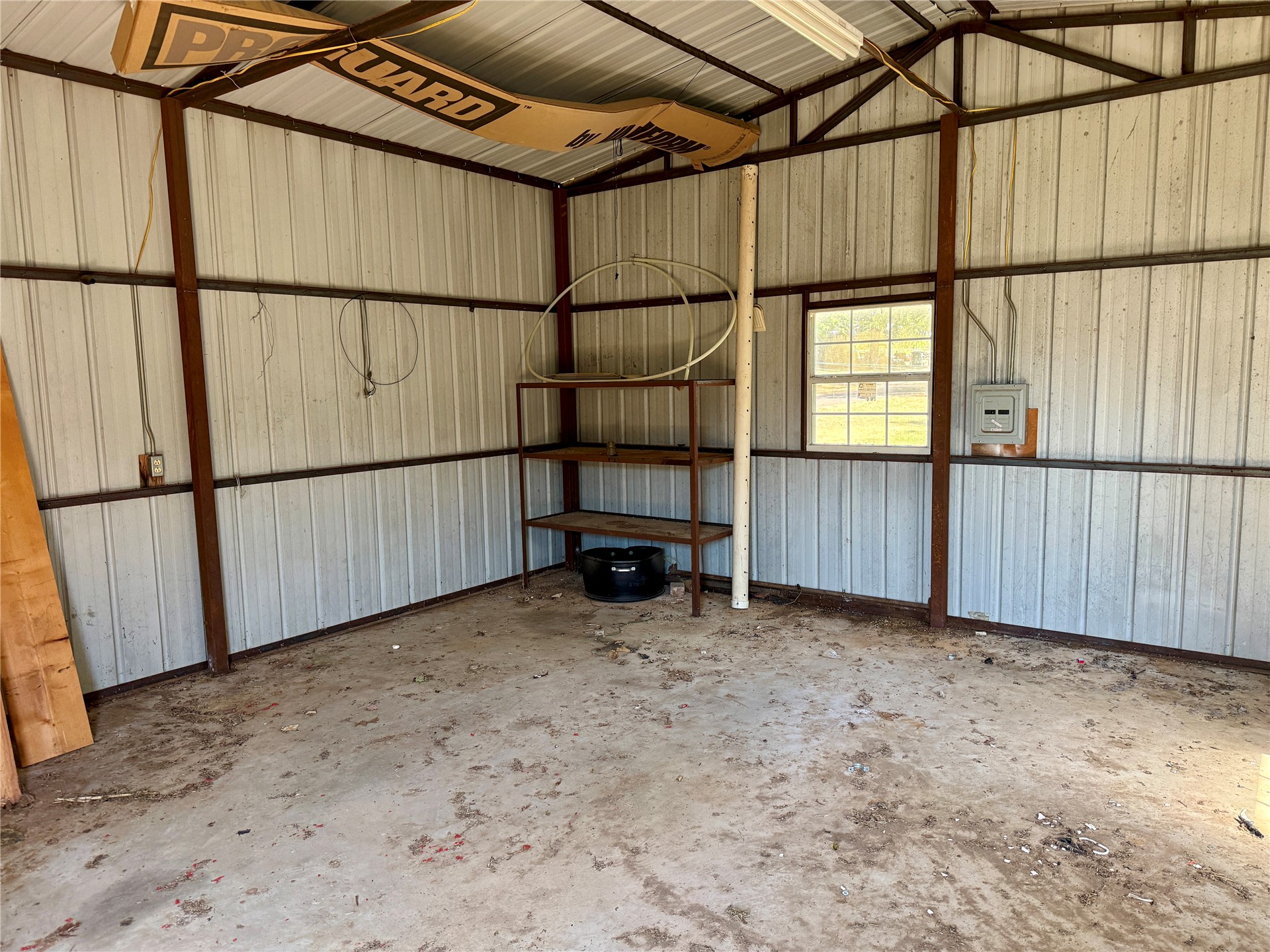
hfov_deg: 71.6
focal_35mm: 24
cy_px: 476
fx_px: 881
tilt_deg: -9.2
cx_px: 635
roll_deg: +1.4
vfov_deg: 56.8
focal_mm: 6.76
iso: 200
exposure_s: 1/144
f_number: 1.78
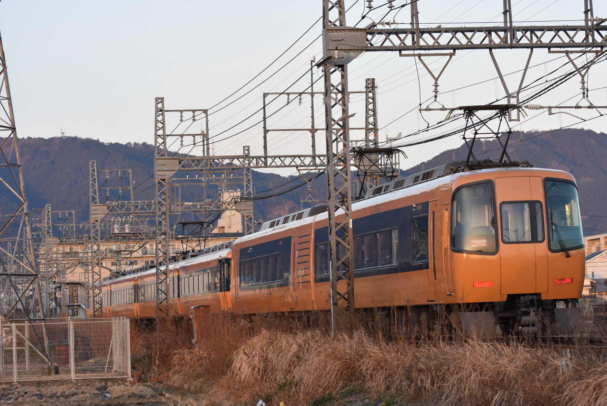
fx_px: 2658
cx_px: 304
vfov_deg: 8.7
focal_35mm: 158
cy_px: 203
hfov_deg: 13.0
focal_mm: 105
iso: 800
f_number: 4
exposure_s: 1/1000
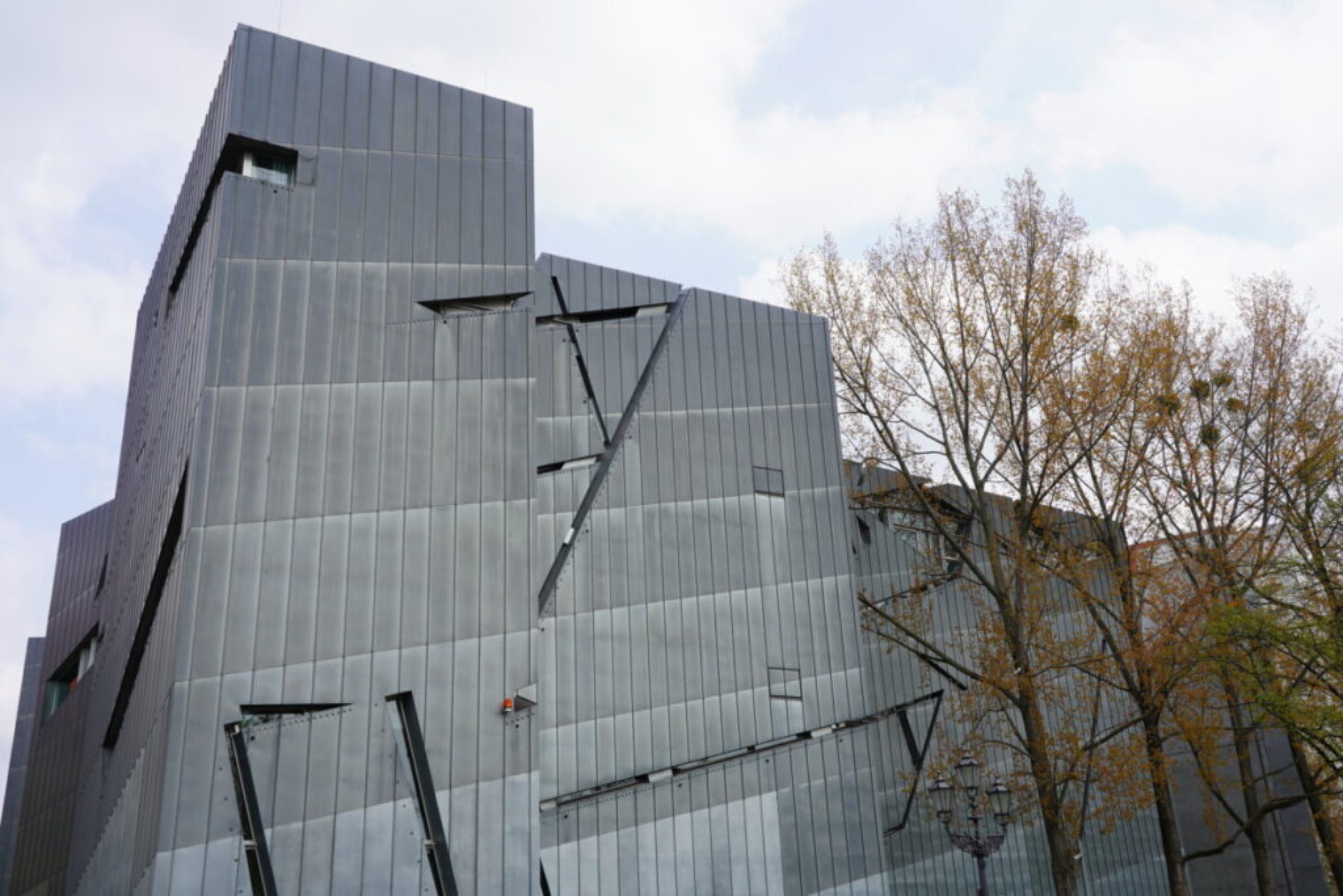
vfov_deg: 40.0
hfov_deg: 57.2
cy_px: 448
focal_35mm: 33
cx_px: 672
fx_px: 1231
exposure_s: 1/125
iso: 100
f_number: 10
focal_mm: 33
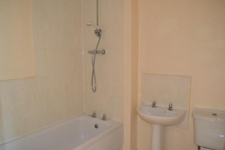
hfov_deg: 67.4
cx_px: 112
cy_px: 75
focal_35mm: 27
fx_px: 169
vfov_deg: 48.0
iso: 1400
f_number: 3.5
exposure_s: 1/60
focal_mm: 18
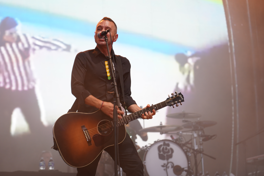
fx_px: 770
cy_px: 88
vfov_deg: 13.0
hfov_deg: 19.5
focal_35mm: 105
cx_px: 132
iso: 640
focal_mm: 105
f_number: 4
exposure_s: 1/125
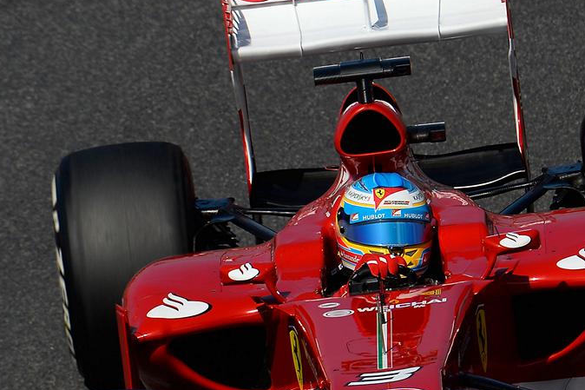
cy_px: 347
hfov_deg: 1.0
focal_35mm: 2043
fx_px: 33189
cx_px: 460
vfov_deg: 0.7
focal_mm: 850
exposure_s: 1/1250
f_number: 8
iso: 250
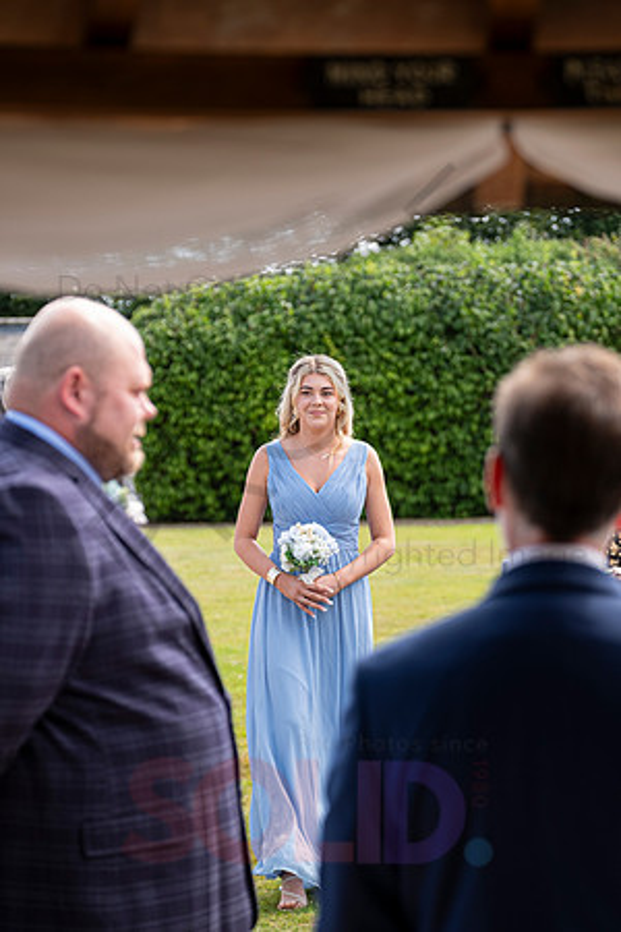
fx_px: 2768
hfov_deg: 12.8
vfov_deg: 19.1
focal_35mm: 107
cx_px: 310
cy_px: 466
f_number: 3.2
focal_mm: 71.5
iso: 200
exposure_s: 1/640
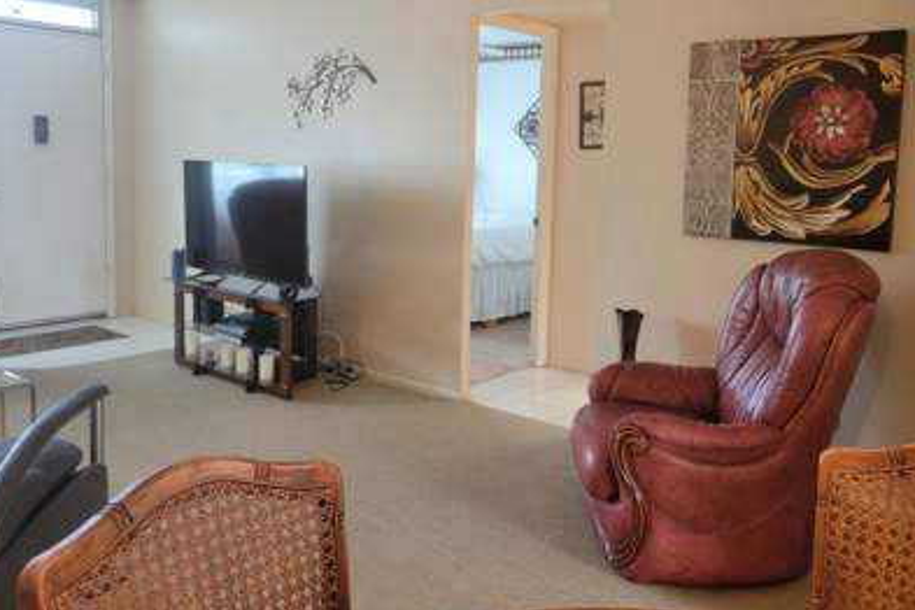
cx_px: 470
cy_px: 230
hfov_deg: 57.2
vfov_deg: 39.7
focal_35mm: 33
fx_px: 839
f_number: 1.8
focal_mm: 5.4
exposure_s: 1/60
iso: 250
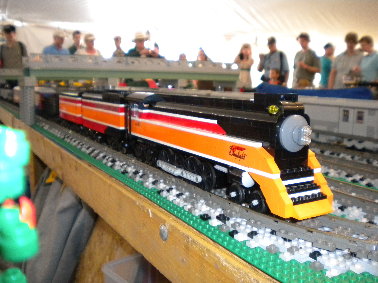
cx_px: 189
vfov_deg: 40.7
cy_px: 142
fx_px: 382
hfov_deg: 52.6
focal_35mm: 35
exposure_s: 1/30
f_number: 3.1
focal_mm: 6.3
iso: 400
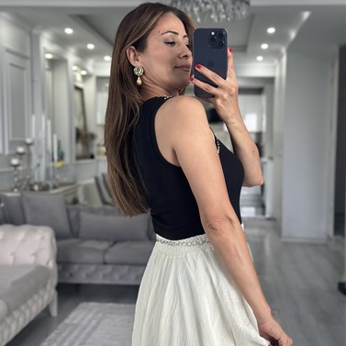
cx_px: 173
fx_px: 645
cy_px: 191
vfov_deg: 30.0
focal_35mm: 57
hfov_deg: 30.0
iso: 200
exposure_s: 1/60
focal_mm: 6.86
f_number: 1.78
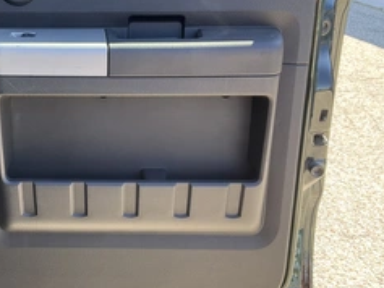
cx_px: 94
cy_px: 129
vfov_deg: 29.7
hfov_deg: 37.9
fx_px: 544
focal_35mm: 49
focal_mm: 3
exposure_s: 1/126
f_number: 1.8
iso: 32
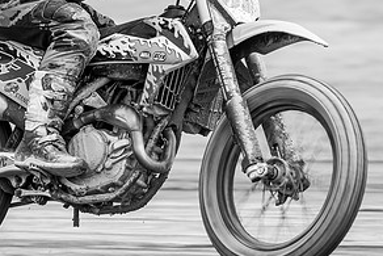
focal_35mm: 574
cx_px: 104
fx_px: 6109
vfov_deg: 2.4
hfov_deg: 3.6
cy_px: 42
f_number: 5.6
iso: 200
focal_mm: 220
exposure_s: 1/400
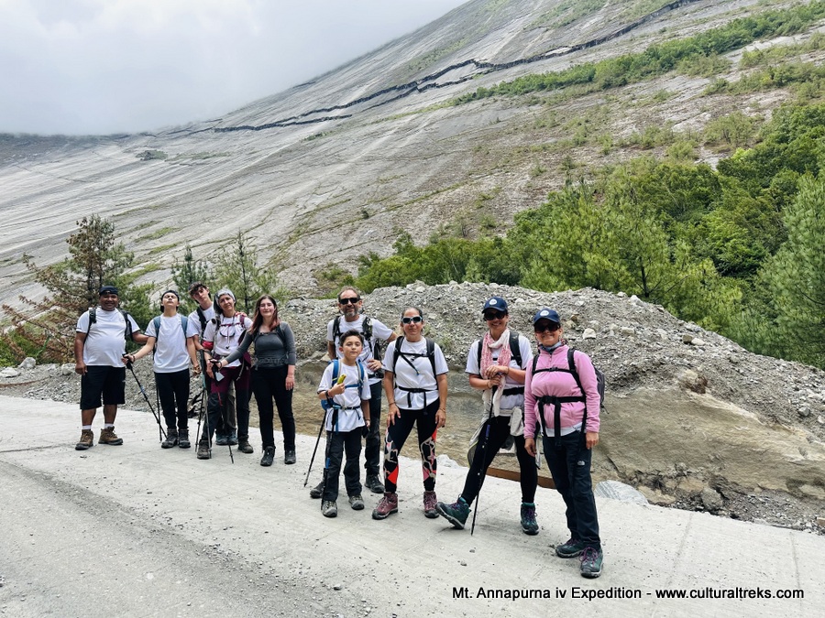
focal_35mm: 24
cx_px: 412
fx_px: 572
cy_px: 309
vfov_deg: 56.8
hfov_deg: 71.6
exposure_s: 1/2028
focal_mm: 6.86
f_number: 1.78
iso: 80
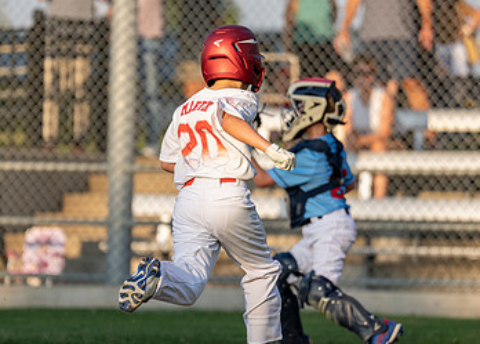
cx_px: 203
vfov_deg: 3.5
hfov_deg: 5.0
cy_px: 200
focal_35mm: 407
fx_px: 5552
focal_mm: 200
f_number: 2.8
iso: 400
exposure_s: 1/3200
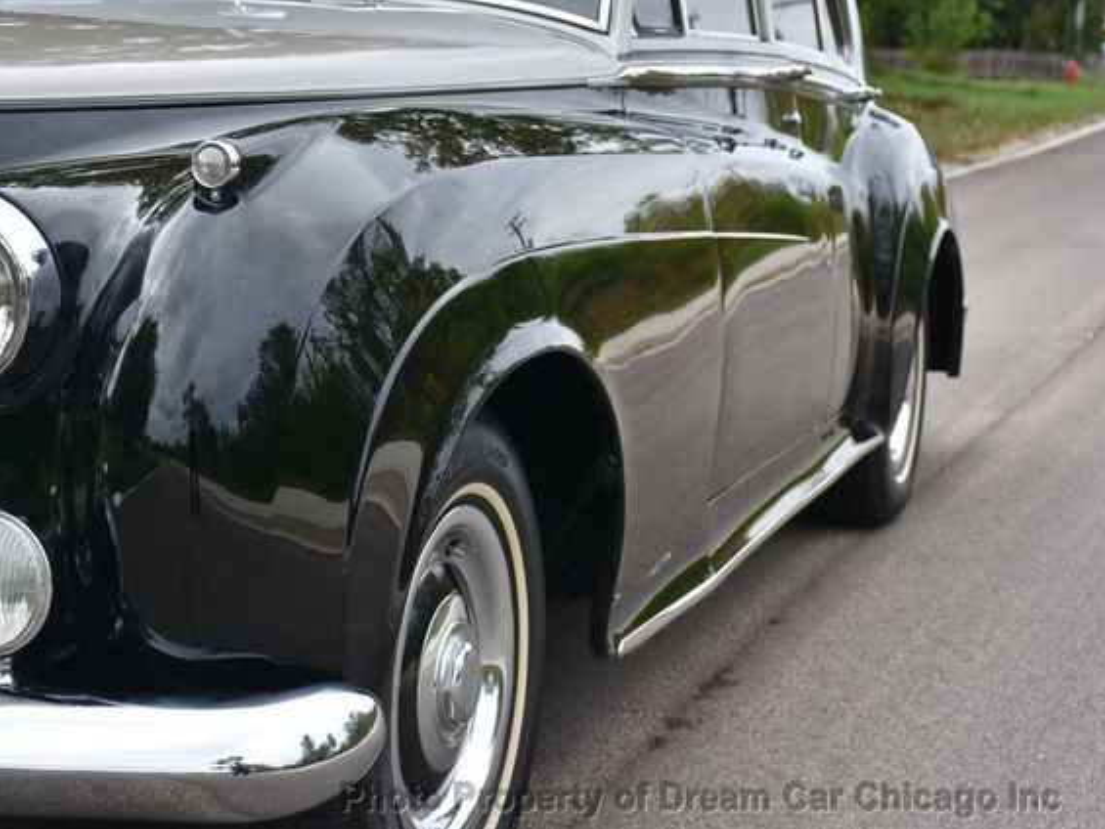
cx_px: 499
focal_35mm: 74
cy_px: 416
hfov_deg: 26.5
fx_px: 2348
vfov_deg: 20.0
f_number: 5.6
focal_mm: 45
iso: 100
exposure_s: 1/250
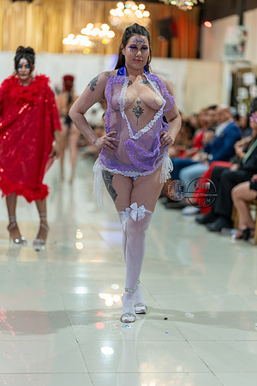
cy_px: 193
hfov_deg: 16.1
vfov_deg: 23.9
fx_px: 910
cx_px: 128
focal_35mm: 85
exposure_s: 1/160
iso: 160
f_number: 1.4
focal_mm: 85
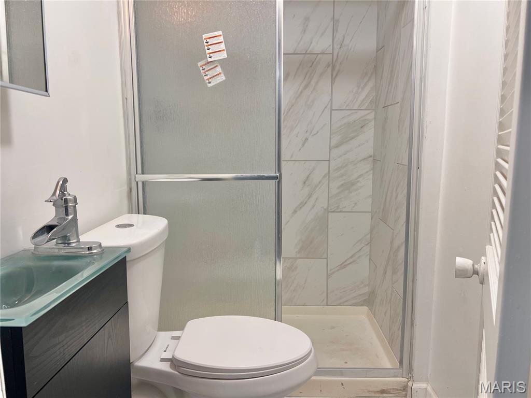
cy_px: 199
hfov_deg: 67.3
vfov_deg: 53.1
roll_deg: +0.1
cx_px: 266
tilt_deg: -8.6
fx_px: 399
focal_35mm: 26
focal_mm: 5.7
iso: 64
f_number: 1.5
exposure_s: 1/60
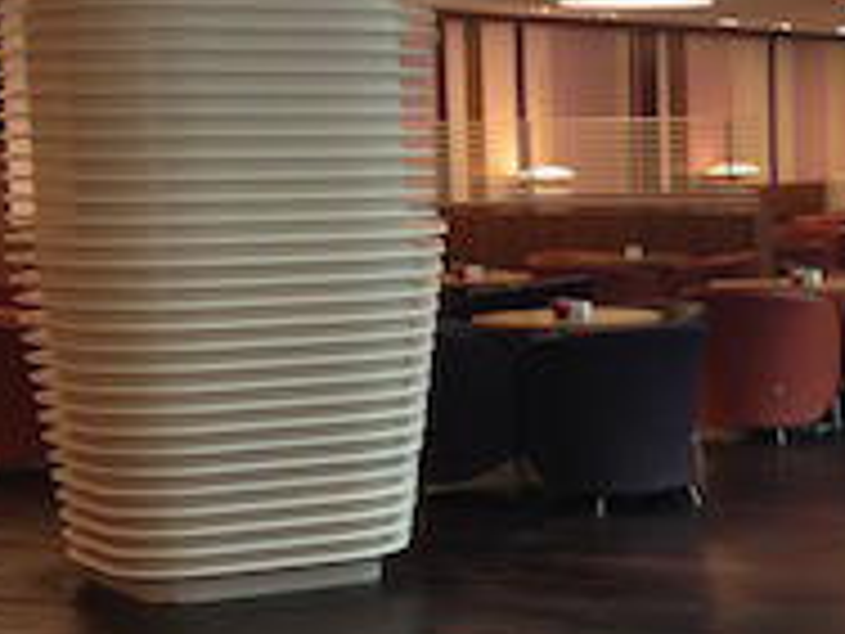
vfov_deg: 14.5
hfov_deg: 18.6
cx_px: 912
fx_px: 2490
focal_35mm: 102
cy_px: 344
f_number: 2.4
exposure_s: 1/40
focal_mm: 4.13
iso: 50
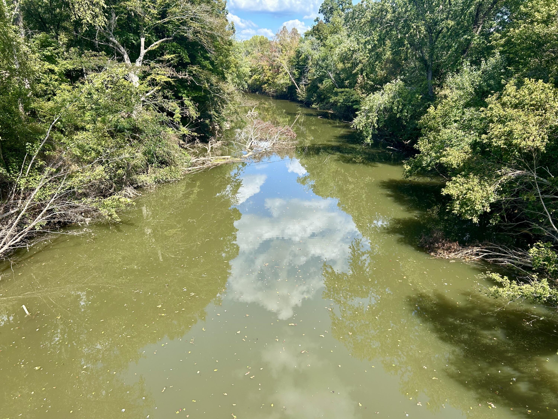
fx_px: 419
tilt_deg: -18.7
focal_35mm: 26
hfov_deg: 67.3
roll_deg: -0.6
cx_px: 279
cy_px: 210
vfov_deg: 53.1
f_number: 1.5
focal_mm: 5.7
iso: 50
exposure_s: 1/1344
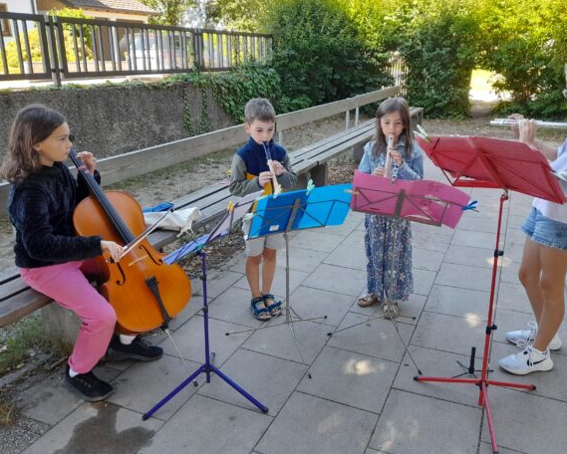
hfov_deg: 58.7
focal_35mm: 30
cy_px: 224
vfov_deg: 48.5
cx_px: 305
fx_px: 504
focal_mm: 4.6
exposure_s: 1/50
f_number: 2
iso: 32
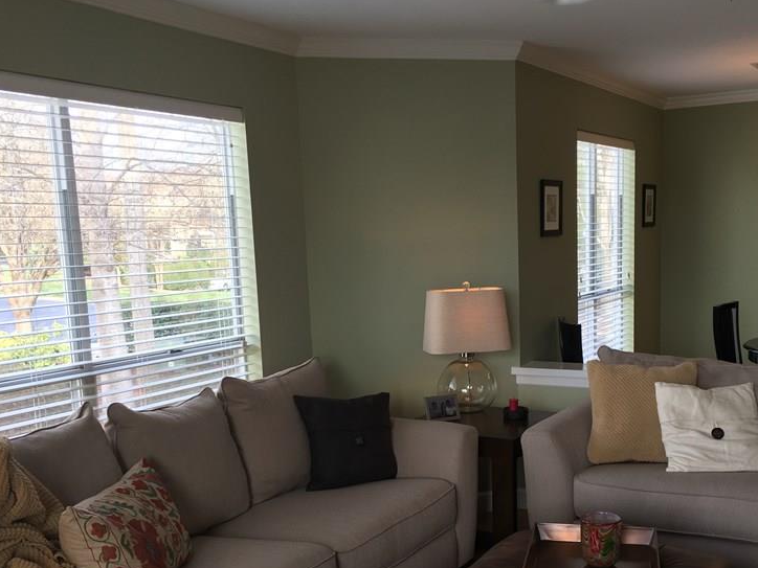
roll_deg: +1.7
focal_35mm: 41
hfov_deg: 45.7
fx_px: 898
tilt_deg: -8.2
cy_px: 365
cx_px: 415
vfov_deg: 34.9
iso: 32
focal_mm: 4.15
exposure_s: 1/60
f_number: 2.2
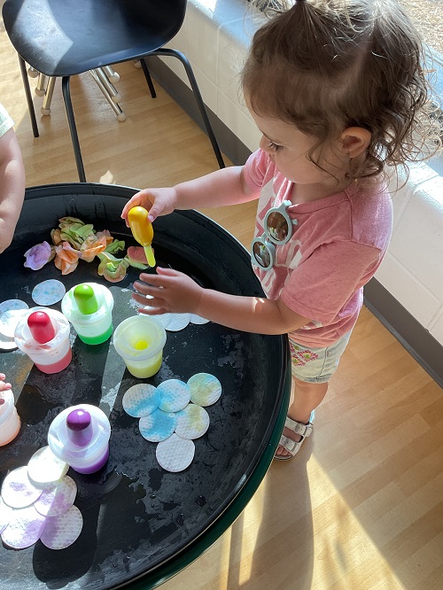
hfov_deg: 48.3
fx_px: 495
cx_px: 222
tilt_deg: -55.4
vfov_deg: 61.6
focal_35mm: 29
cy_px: 295
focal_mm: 3
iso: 40
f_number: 1.8
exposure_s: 1/120
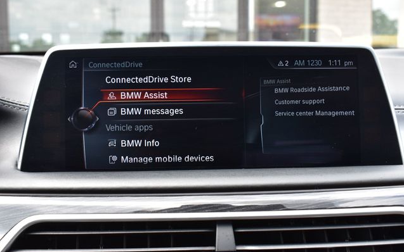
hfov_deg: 44.8
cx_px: 202
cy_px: 121
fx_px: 490
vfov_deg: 28.9
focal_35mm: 45
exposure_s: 1/80
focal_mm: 29
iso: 400
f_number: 8
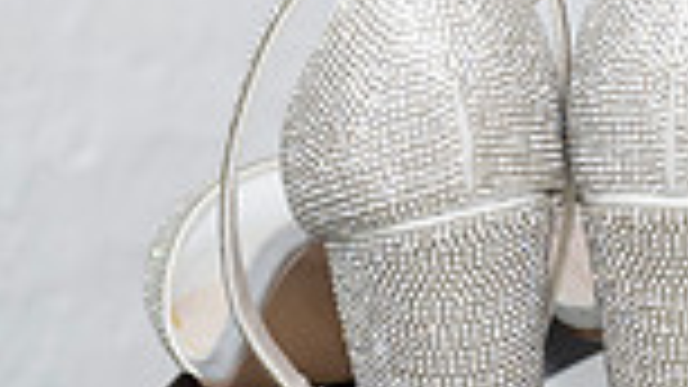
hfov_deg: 6.1
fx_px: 6366
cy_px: 151
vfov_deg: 3.5
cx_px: 1300
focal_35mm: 349
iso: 1000
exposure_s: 1/60
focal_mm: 88
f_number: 5
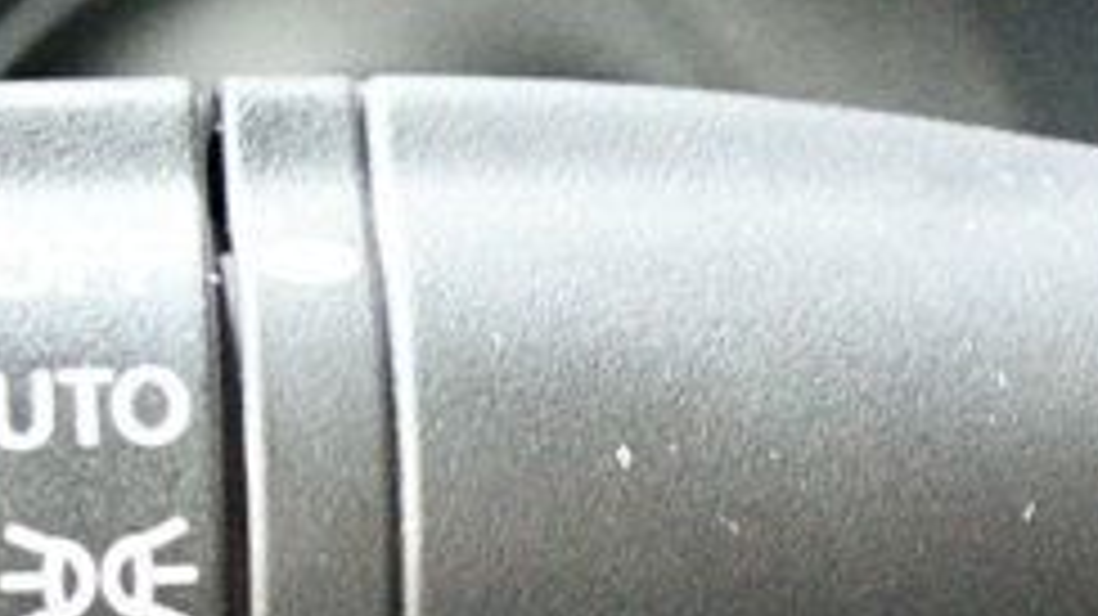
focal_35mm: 198
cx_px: 1094
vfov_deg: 6.1
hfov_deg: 10.8
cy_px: 827
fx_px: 5762
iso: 12800
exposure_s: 1/13
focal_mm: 30
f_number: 4.5
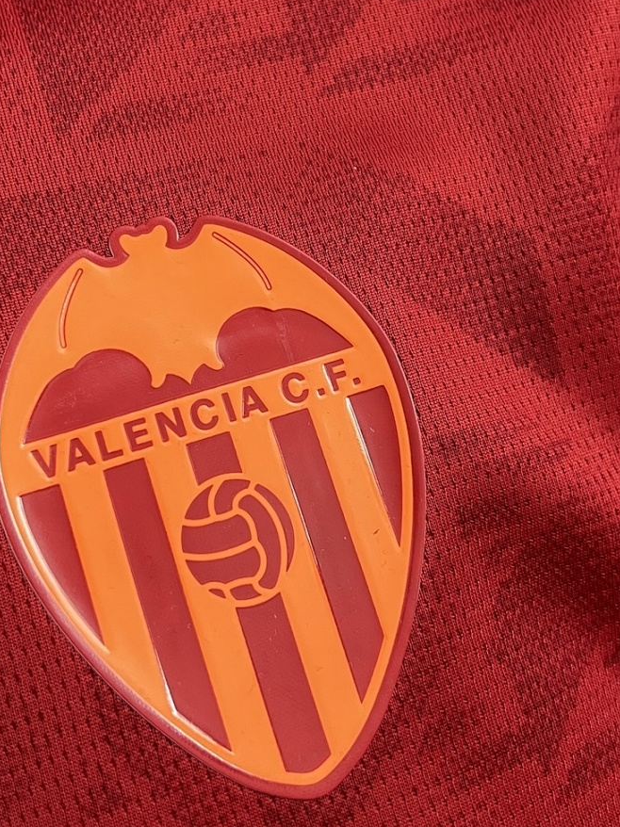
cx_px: 242
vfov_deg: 56.7
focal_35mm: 32
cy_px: 455
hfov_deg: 43.9
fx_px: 765
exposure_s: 1/50
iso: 125
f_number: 1.5
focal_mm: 5.7
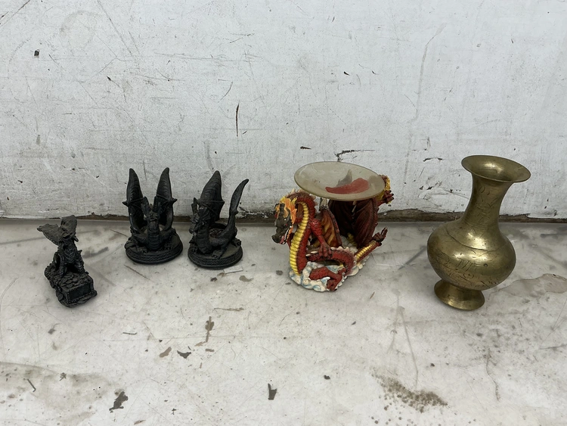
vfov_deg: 49.8
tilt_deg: -27.9
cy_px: 213
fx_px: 459
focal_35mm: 28
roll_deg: -3.2
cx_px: 284
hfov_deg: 63.4
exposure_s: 1/120
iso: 40
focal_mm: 3
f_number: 1.8
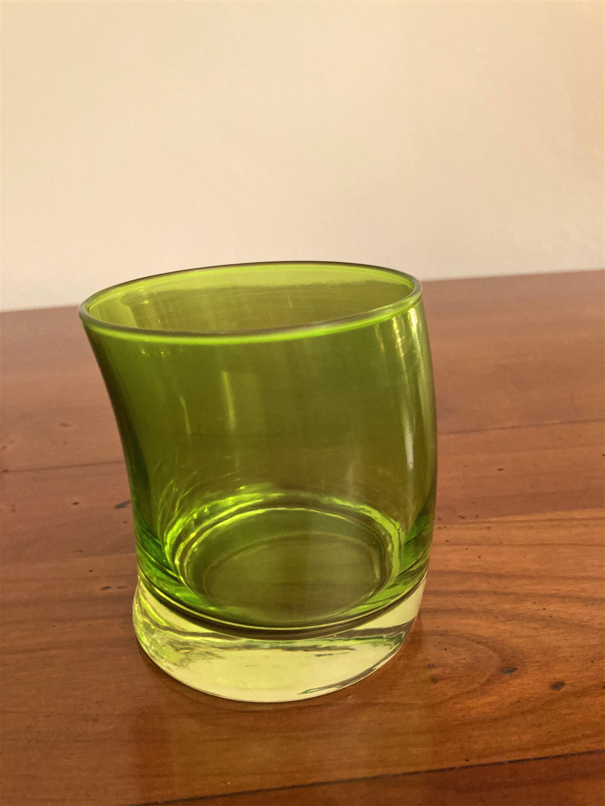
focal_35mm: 28
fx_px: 652
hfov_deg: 49.7
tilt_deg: -19.6
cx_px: 302
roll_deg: +2.4
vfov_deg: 63.4
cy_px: 403
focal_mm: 3.99
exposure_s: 1/33
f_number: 1.8
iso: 320
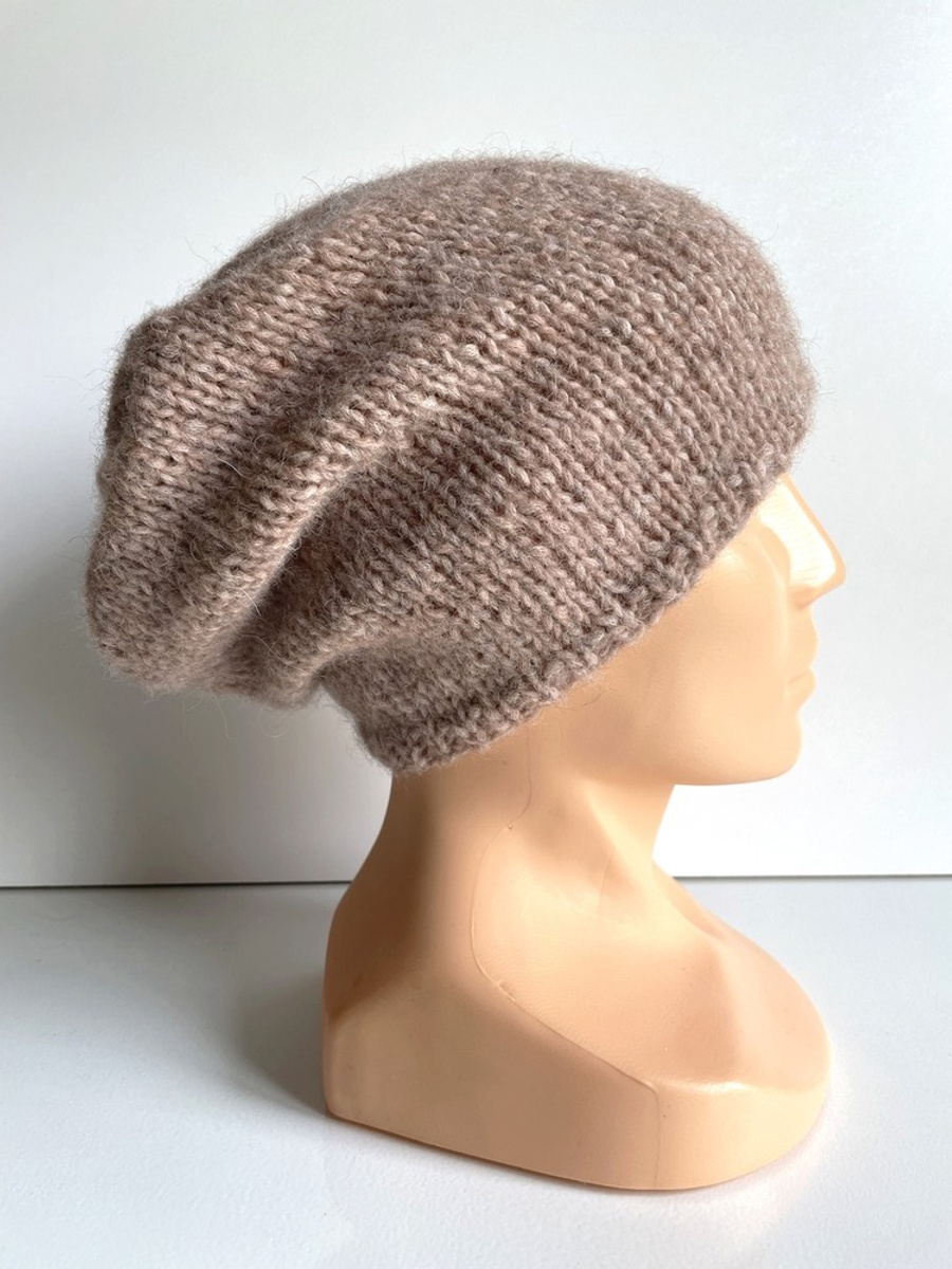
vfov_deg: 67.3
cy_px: 634
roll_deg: +0.0
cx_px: 476
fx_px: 953
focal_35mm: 26
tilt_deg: -7.7
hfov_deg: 53.1
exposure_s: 1/121
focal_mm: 4.2
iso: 40
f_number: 1.6
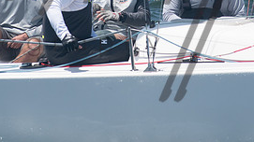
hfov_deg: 4.0
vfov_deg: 2.3
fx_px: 3621
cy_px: -28
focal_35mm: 538
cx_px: 118
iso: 400
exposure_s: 1/1600
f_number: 8
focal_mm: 160
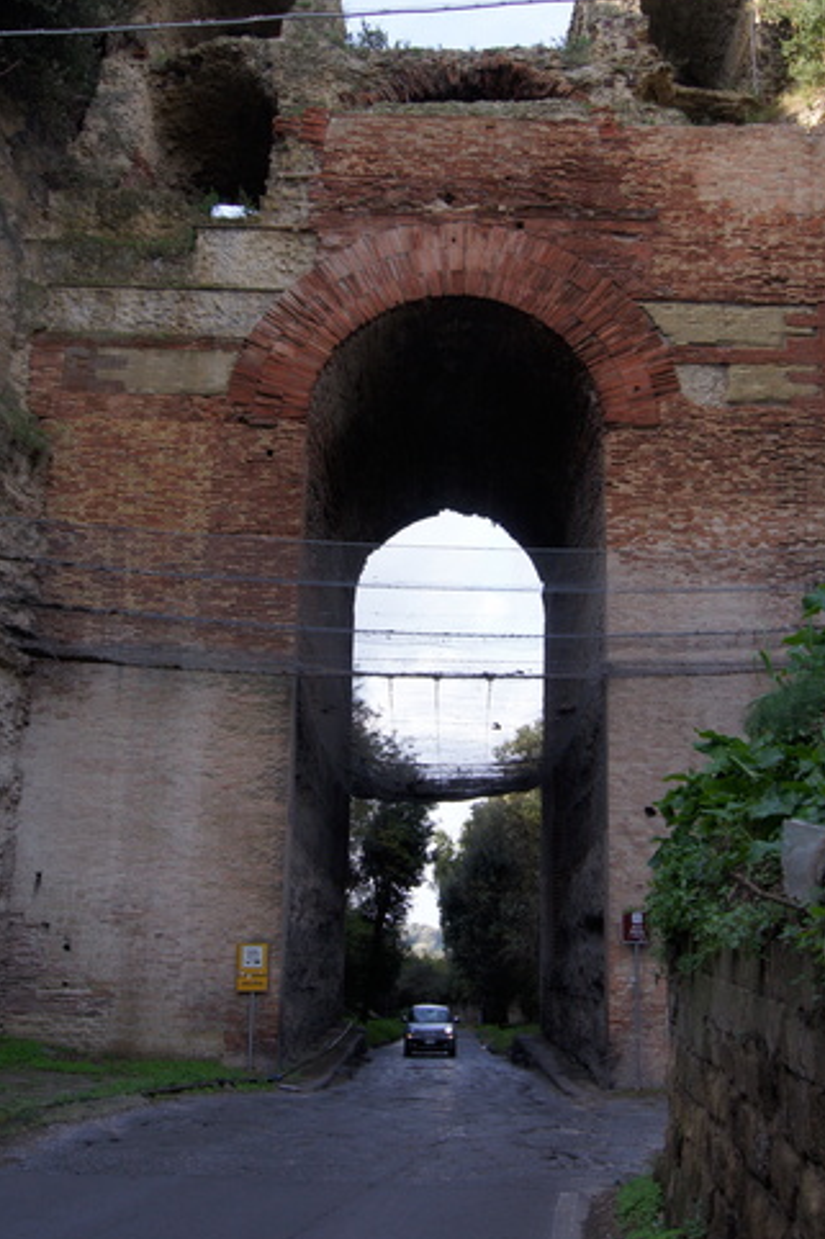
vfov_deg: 51.7
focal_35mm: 37
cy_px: 523
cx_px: 437
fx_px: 1273
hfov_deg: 35.9
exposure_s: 1/250
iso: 200
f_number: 5.6
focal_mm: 18
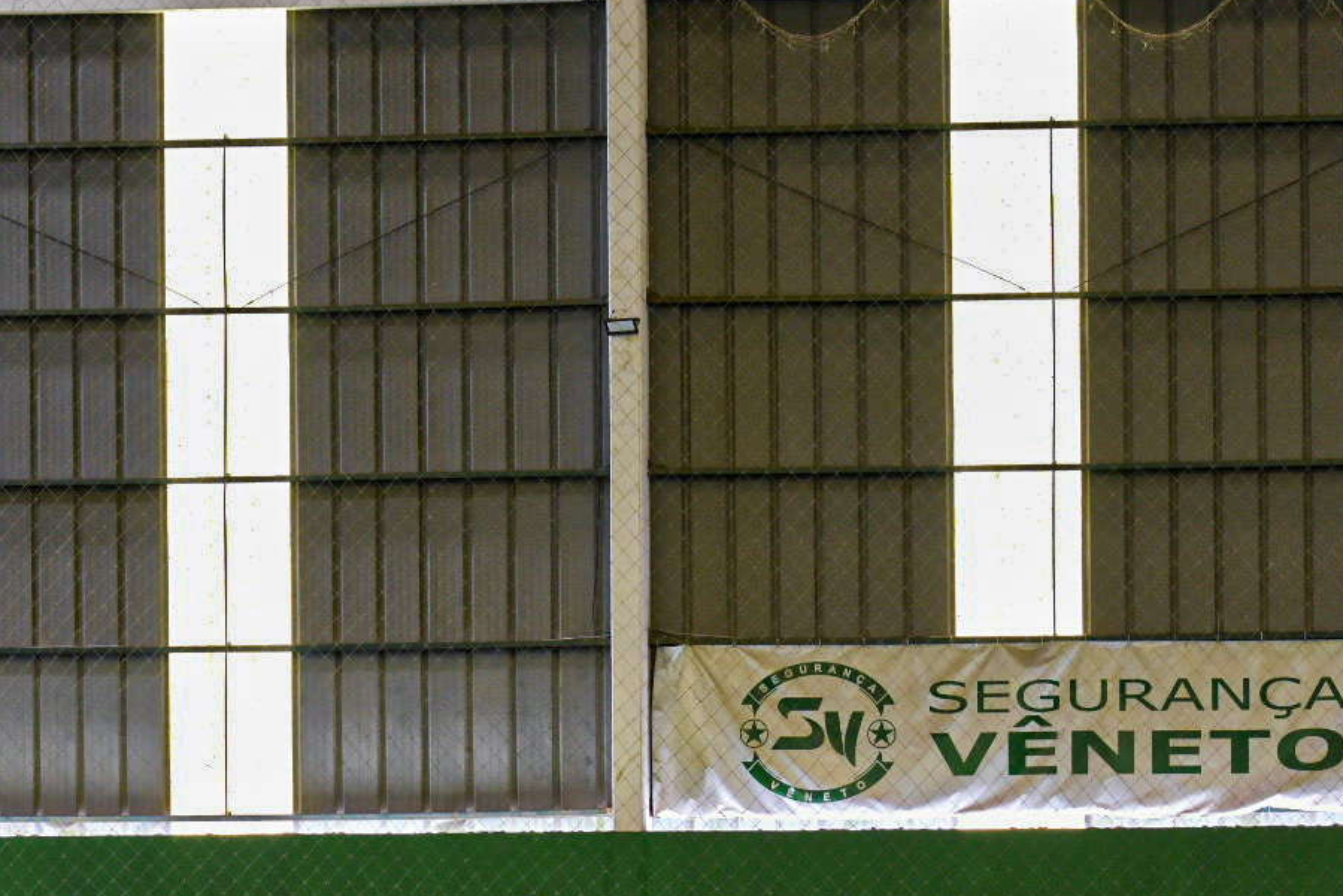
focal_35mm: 189
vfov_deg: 7.3
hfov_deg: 10.9
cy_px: 633
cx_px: 586
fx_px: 7050
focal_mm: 70
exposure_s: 1/160
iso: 1250
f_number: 5.6
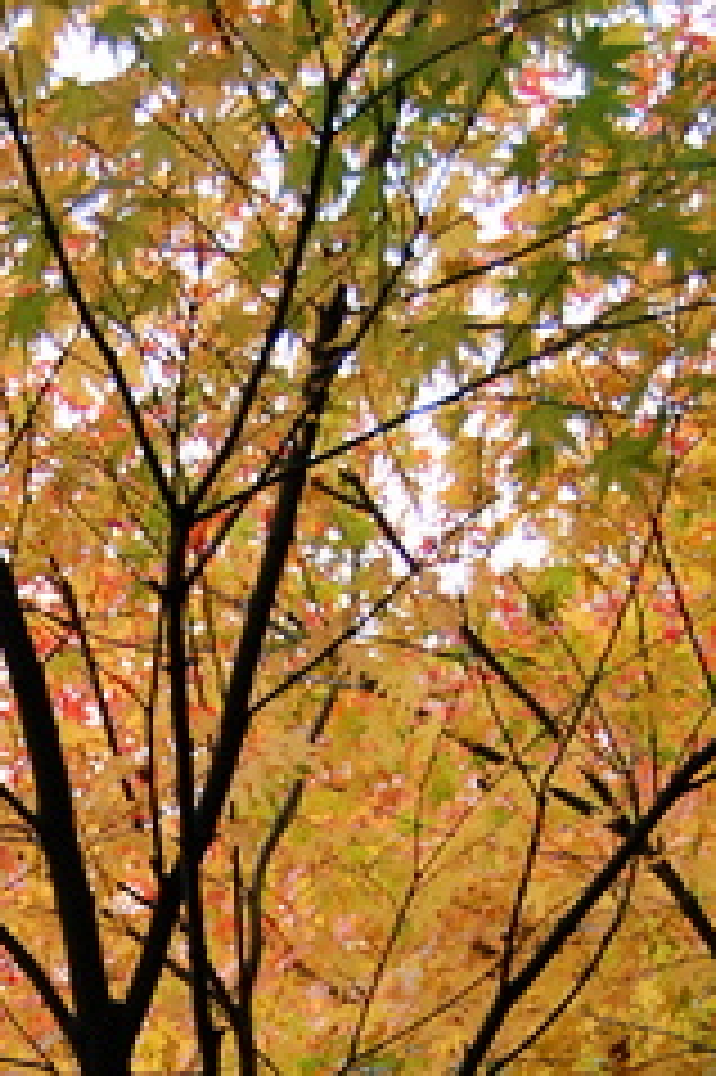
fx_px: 3824
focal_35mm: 128
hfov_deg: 10.6
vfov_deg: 15.6
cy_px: 1157
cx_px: -11
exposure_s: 1/100
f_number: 5
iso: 200
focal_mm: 34
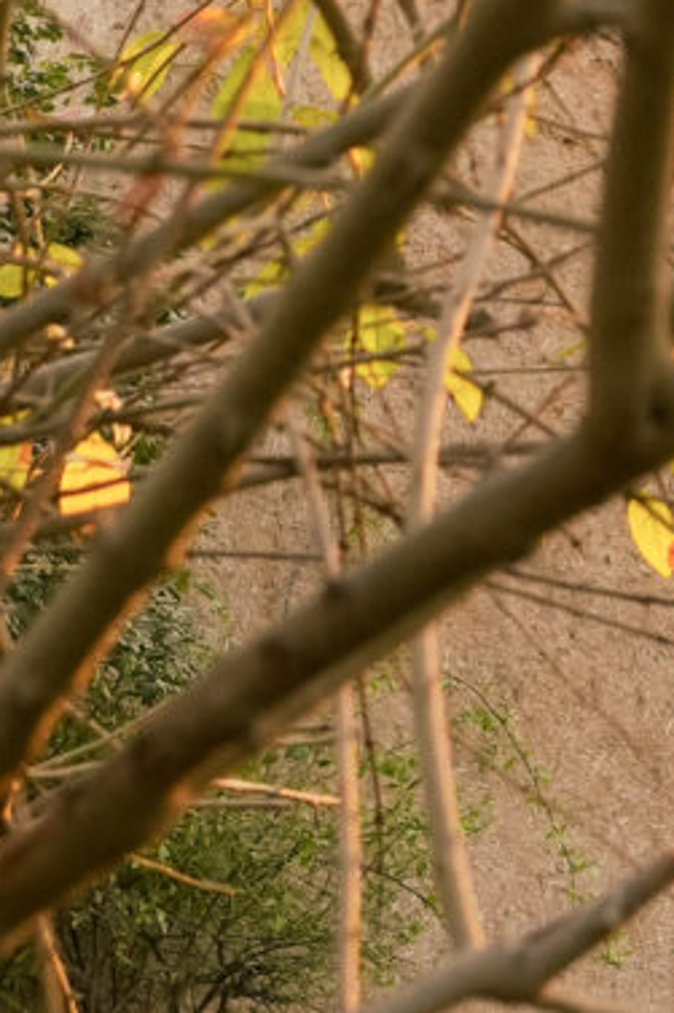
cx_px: 1245
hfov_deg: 8.1
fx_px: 4581
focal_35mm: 163
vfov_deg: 12.2
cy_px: -357
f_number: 5
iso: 400
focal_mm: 24
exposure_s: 1/160
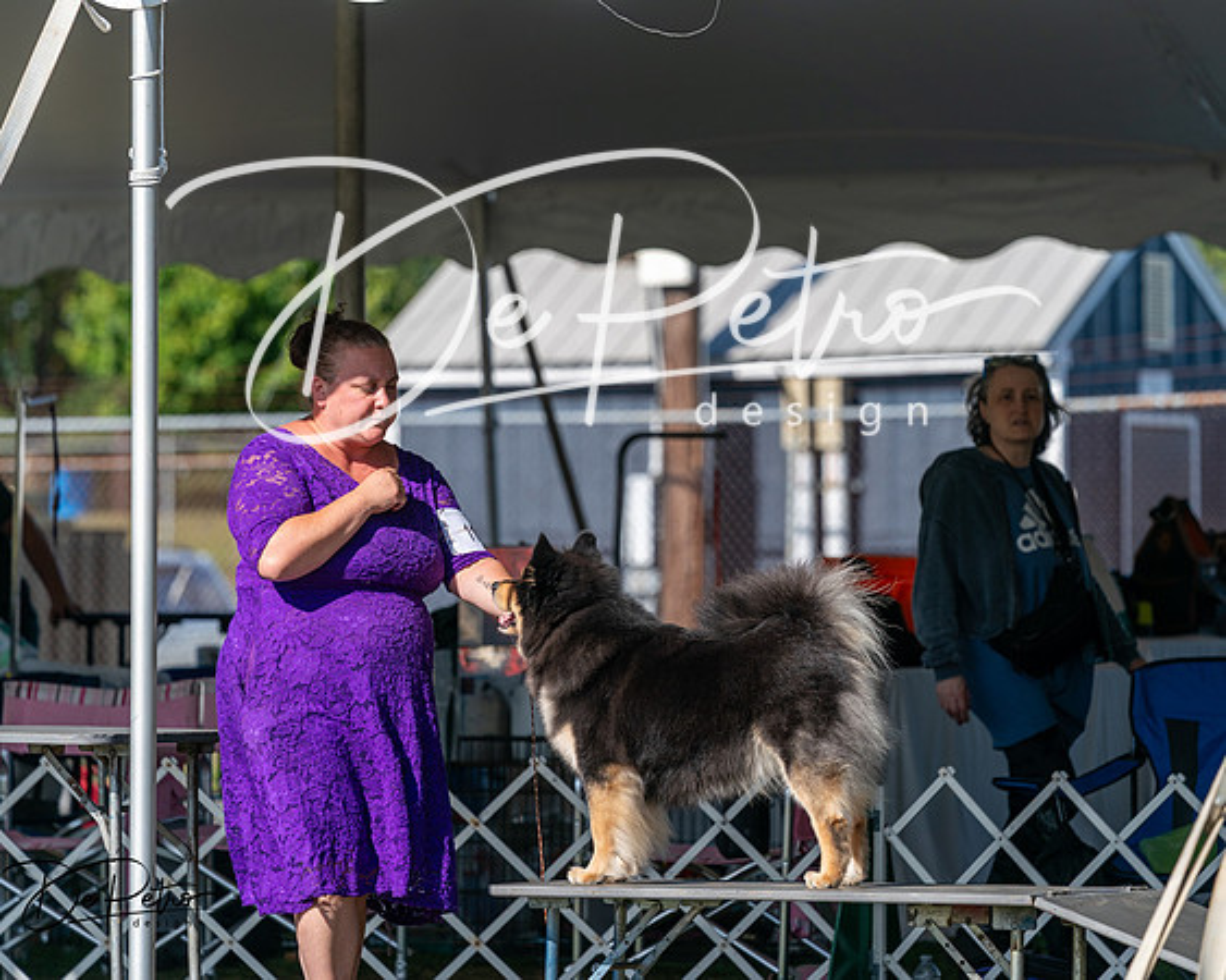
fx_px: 8170
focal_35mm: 225
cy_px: 490
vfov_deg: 6.9
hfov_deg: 8.6
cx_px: 613
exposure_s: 1/1250
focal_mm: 200
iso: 160
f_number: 4.5
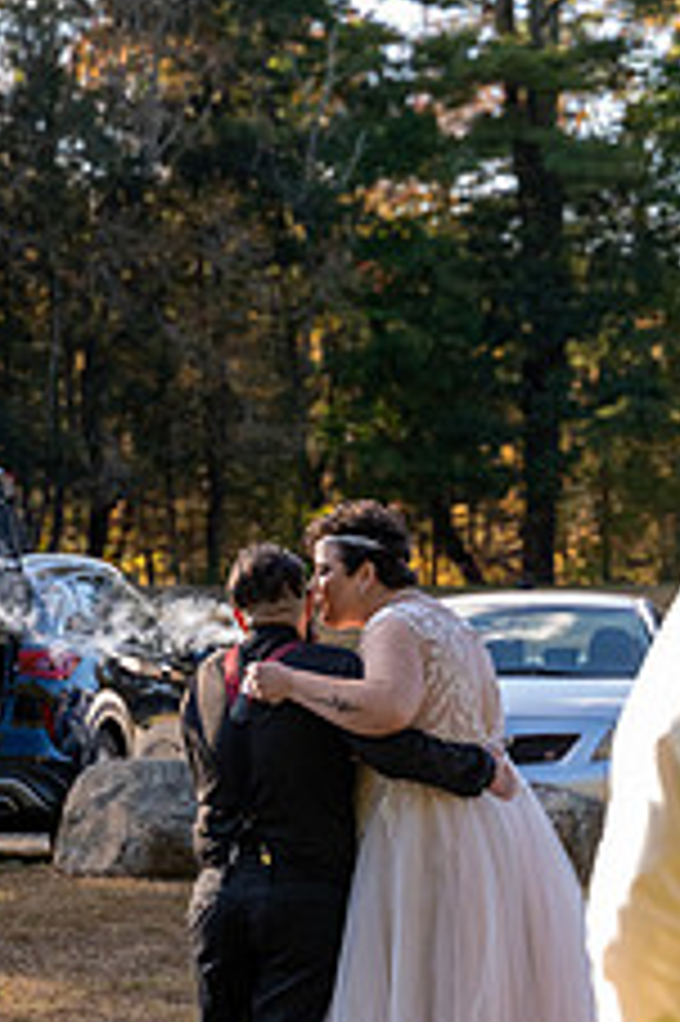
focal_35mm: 149
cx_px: 245
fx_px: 4228
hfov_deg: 9.2
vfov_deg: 13.7
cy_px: 806
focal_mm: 75
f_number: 4
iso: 5600
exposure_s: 1/8000
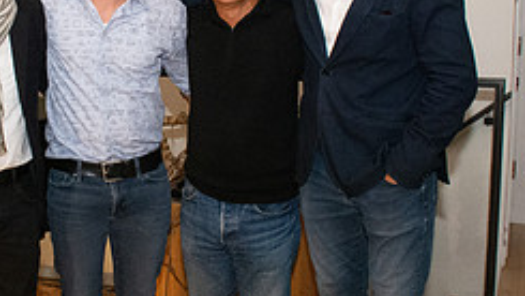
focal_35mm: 67
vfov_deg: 18.0
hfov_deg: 30.9
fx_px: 933
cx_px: 137
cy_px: 138
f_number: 11
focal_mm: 18
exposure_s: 1/125
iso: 5000
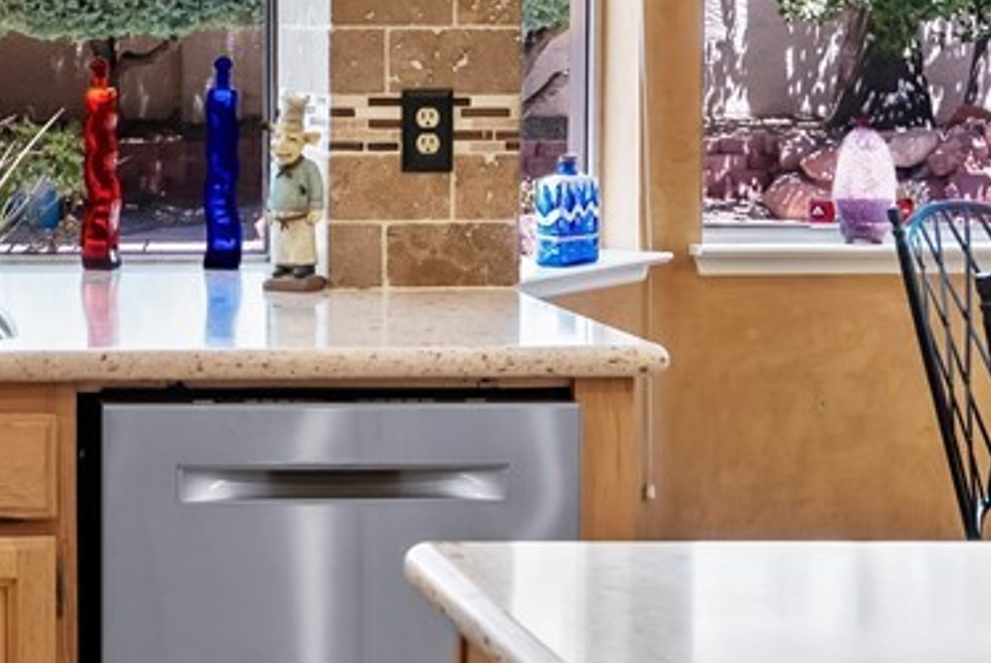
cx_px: -175
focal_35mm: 87
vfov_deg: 15.5
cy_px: 16
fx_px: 2397
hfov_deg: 21.8
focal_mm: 20
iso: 400
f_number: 4
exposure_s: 1/13
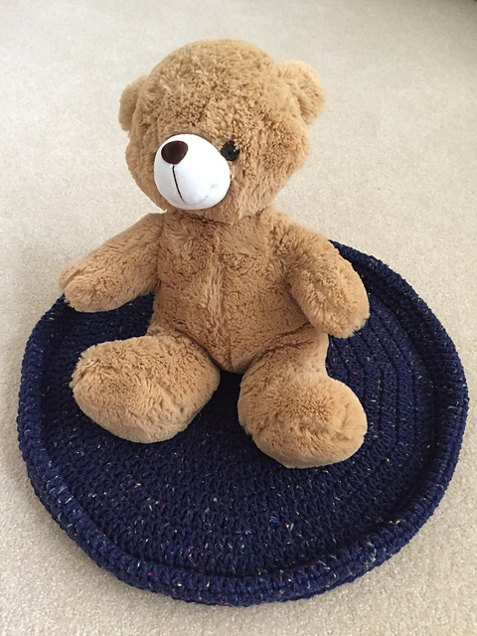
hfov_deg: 48.2
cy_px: 318
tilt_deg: -47.5
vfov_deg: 61.7
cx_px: 238
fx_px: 533
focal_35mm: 29
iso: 320
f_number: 2.2
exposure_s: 1/15
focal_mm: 4.15
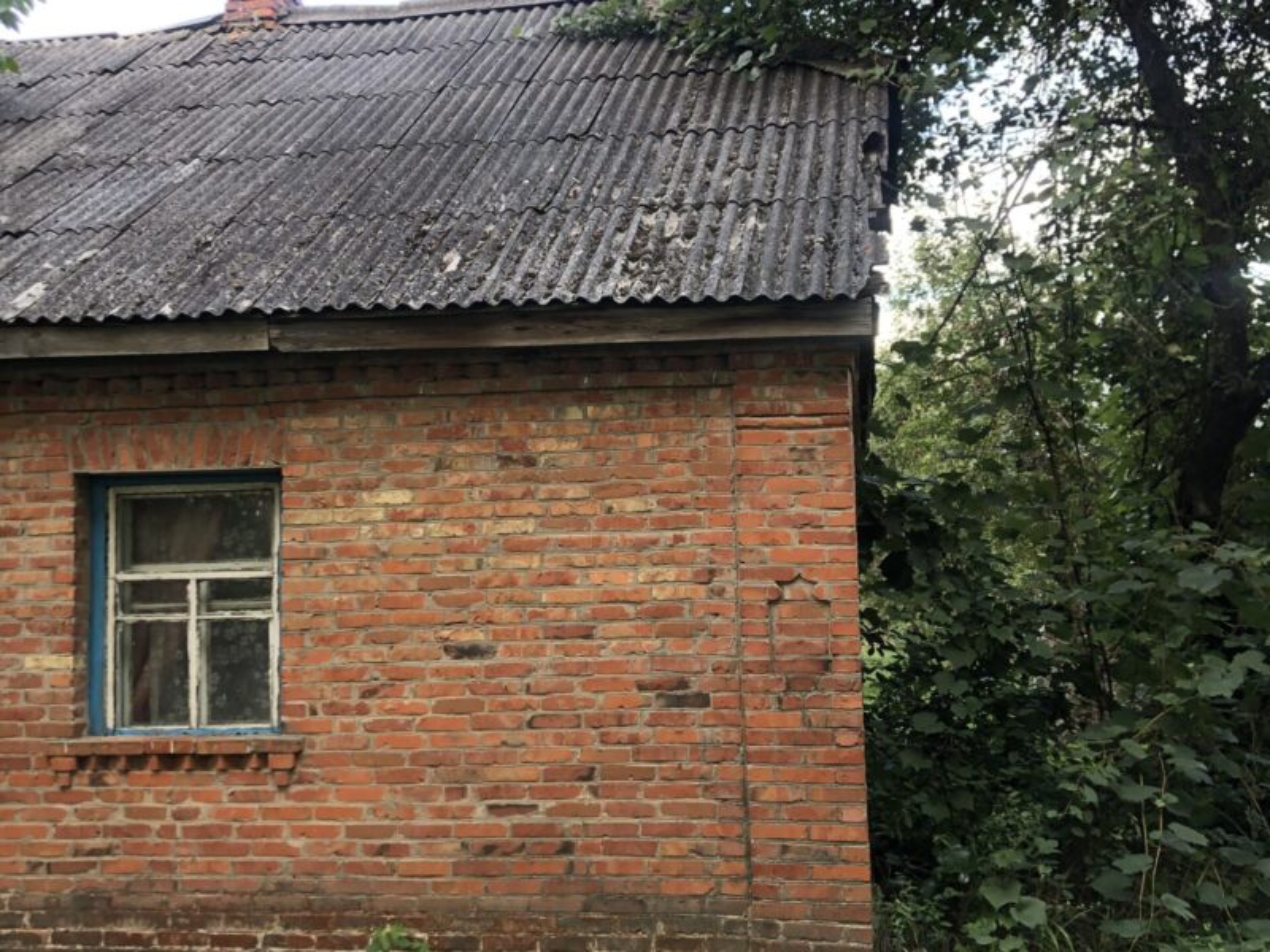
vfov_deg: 49.7
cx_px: 635
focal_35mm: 28
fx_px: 1027
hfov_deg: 63.4
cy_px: 476
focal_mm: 3.99
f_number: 1.8
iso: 50
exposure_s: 1/120
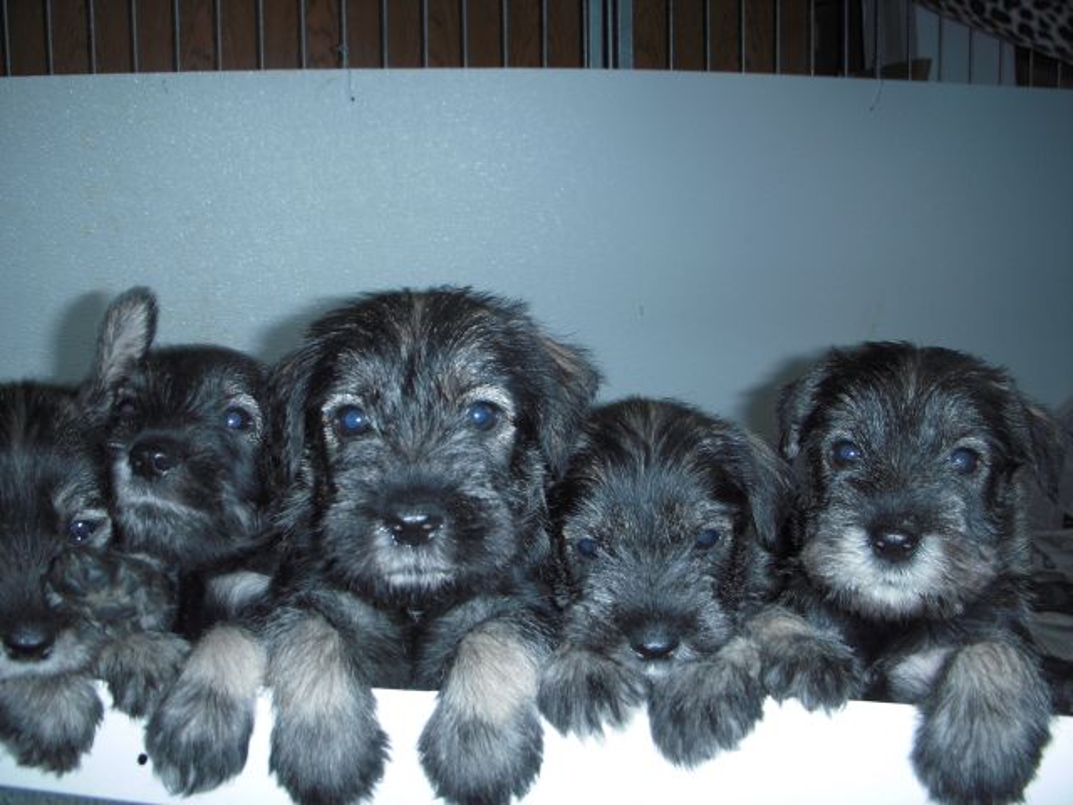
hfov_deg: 49.0
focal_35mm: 38
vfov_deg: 37.7
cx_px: 536
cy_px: 402
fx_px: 1178
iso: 100
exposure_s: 1/30
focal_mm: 6.3
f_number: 3.3
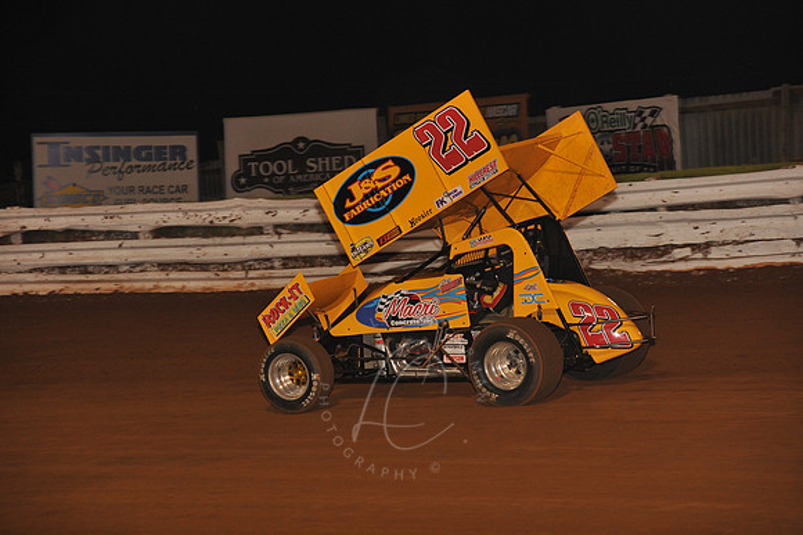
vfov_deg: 9.5
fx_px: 3232
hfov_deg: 14.2
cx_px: 402
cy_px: 268
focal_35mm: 145
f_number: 6.3
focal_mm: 145
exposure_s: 1/320
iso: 1250
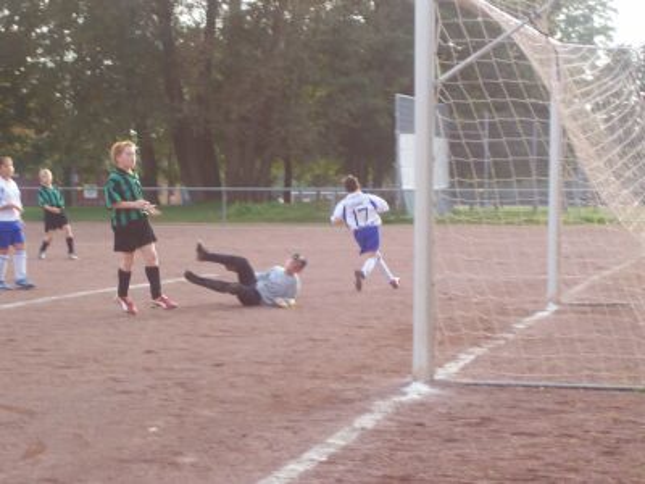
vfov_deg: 13.3
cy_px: 242
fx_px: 2068
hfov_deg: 17.7
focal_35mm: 111
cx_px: 322
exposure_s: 1/125
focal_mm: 16.8
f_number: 4.8
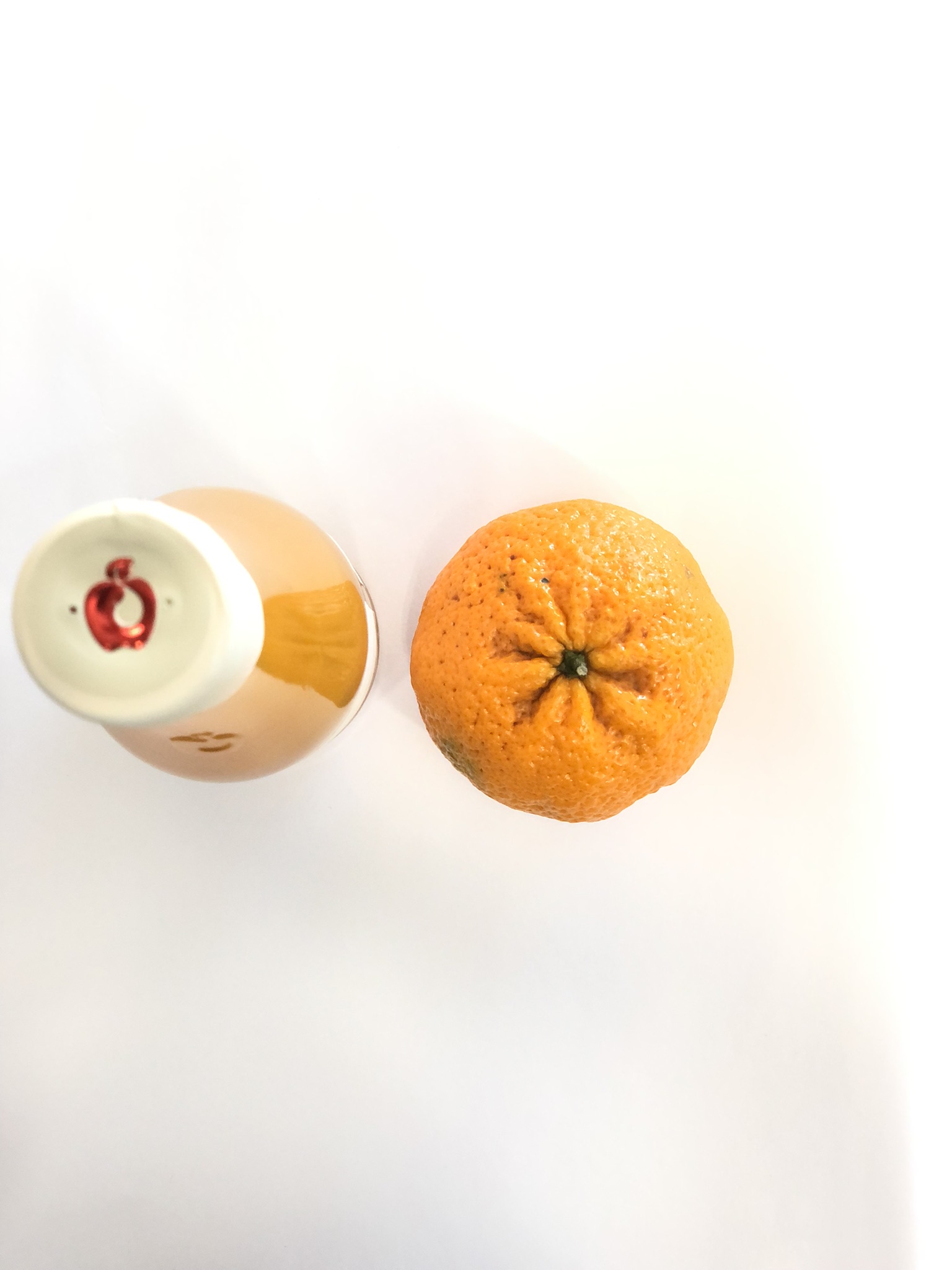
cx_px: 476
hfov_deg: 28.0
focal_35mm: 52
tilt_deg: -85.8
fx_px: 1907
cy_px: 635
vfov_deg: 36.8
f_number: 2.4
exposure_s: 1/55
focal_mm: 6
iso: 125
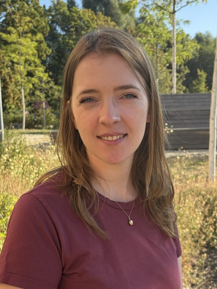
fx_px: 217
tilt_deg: -9.5
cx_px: 108
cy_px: 144
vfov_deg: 67.3
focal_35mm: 26
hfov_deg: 53.1
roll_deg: +1.3
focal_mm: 5.96
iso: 64
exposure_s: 1/1311
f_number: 1.6
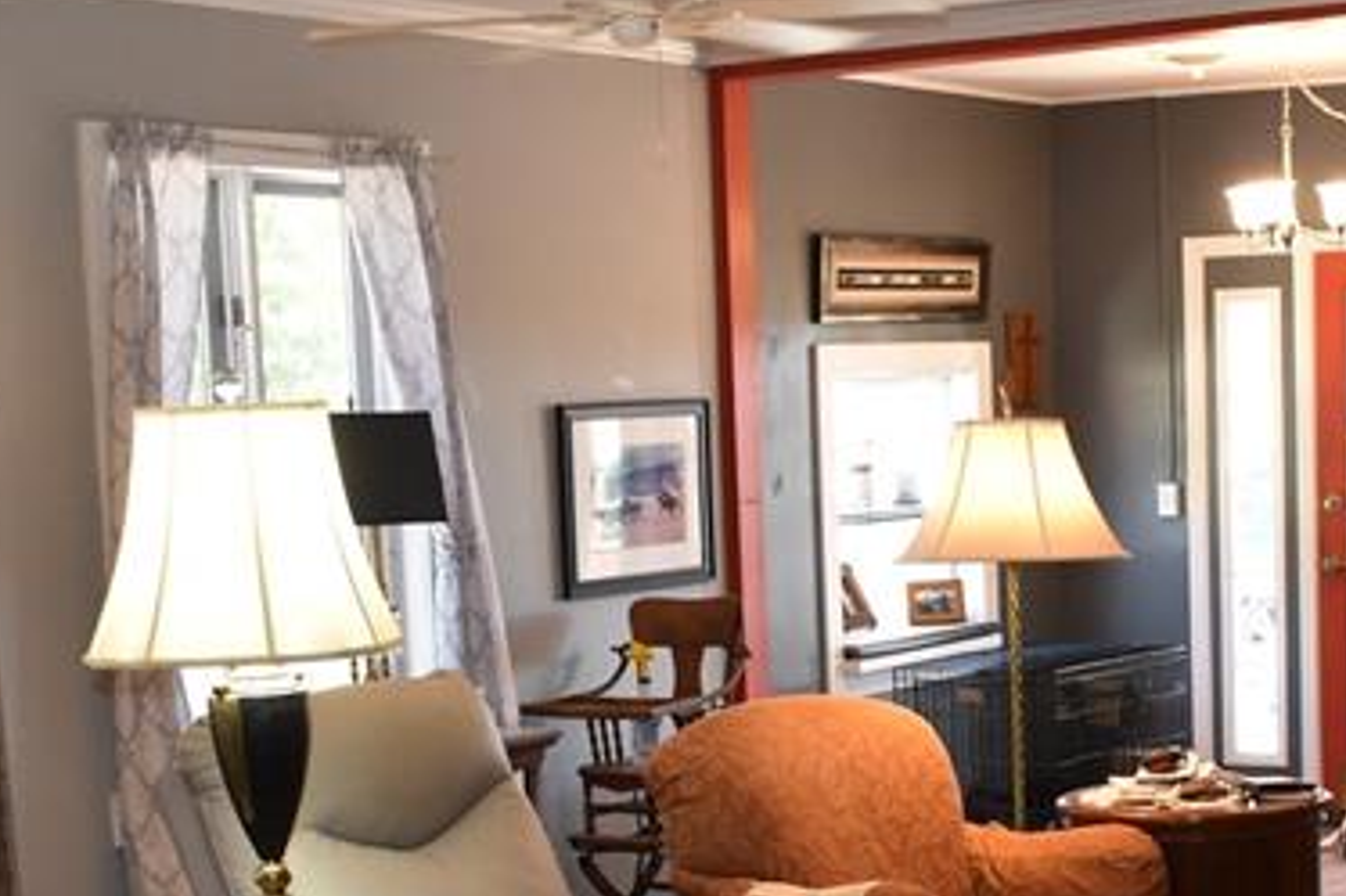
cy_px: 860
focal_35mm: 74
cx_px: 1036
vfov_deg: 18.0
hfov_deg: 26.9
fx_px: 2765
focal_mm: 18
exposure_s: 1/60
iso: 1400
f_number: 5
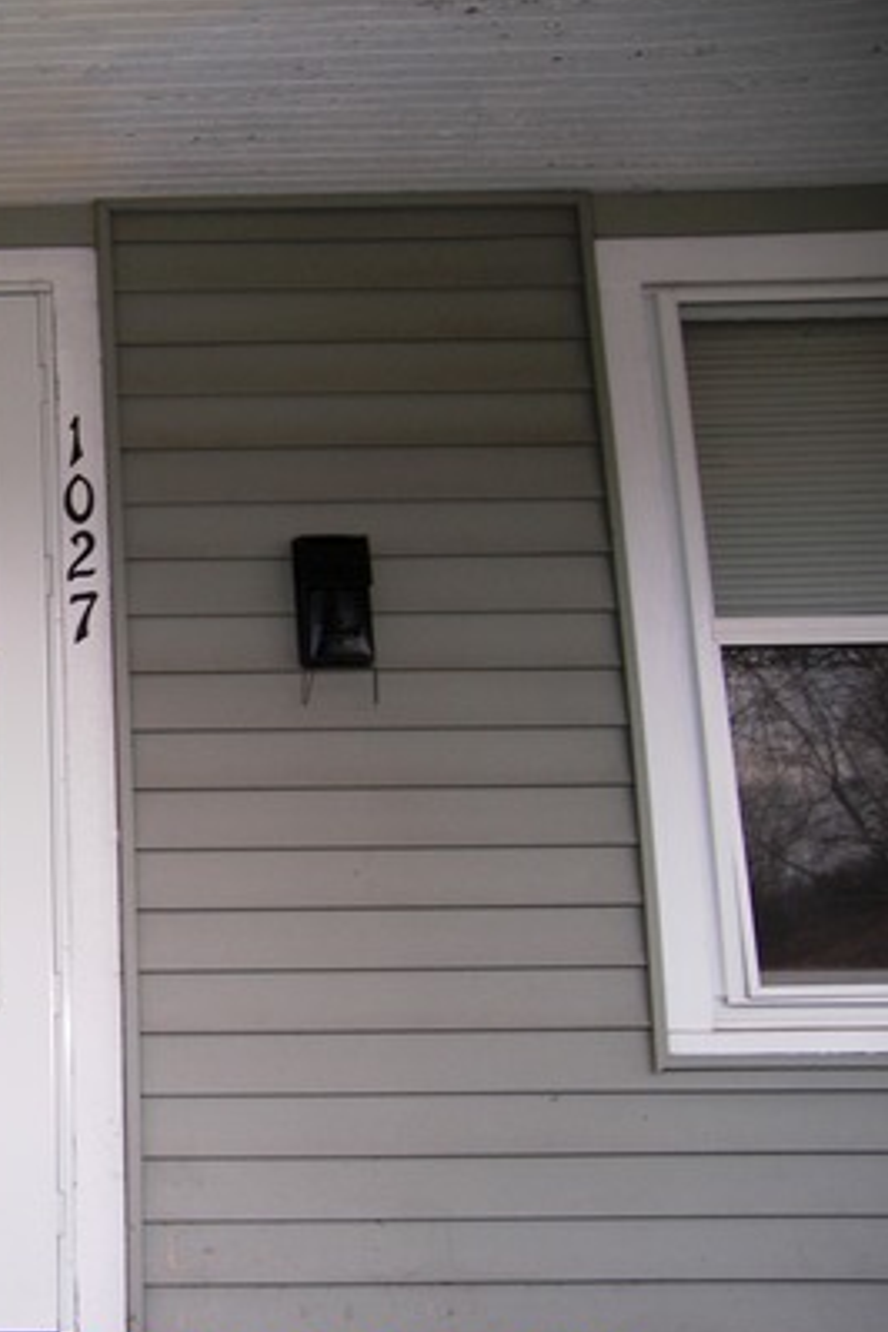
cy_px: 781
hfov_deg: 29.2
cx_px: -154
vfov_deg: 48.2
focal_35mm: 40
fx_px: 1480
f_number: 2.8
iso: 50
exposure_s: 1/30
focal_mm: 5
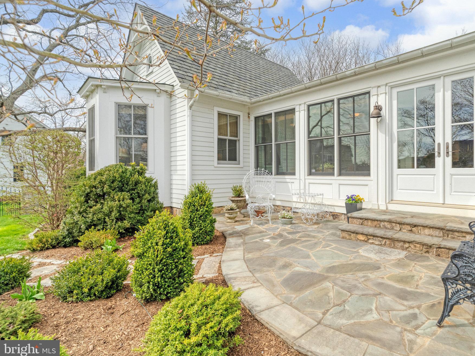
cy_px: 175
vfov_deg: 71.6
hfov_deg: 87.0
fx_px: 247
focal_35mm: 18
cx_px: 277
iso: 1250
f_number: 7.1
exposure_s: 1/400
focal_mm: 16
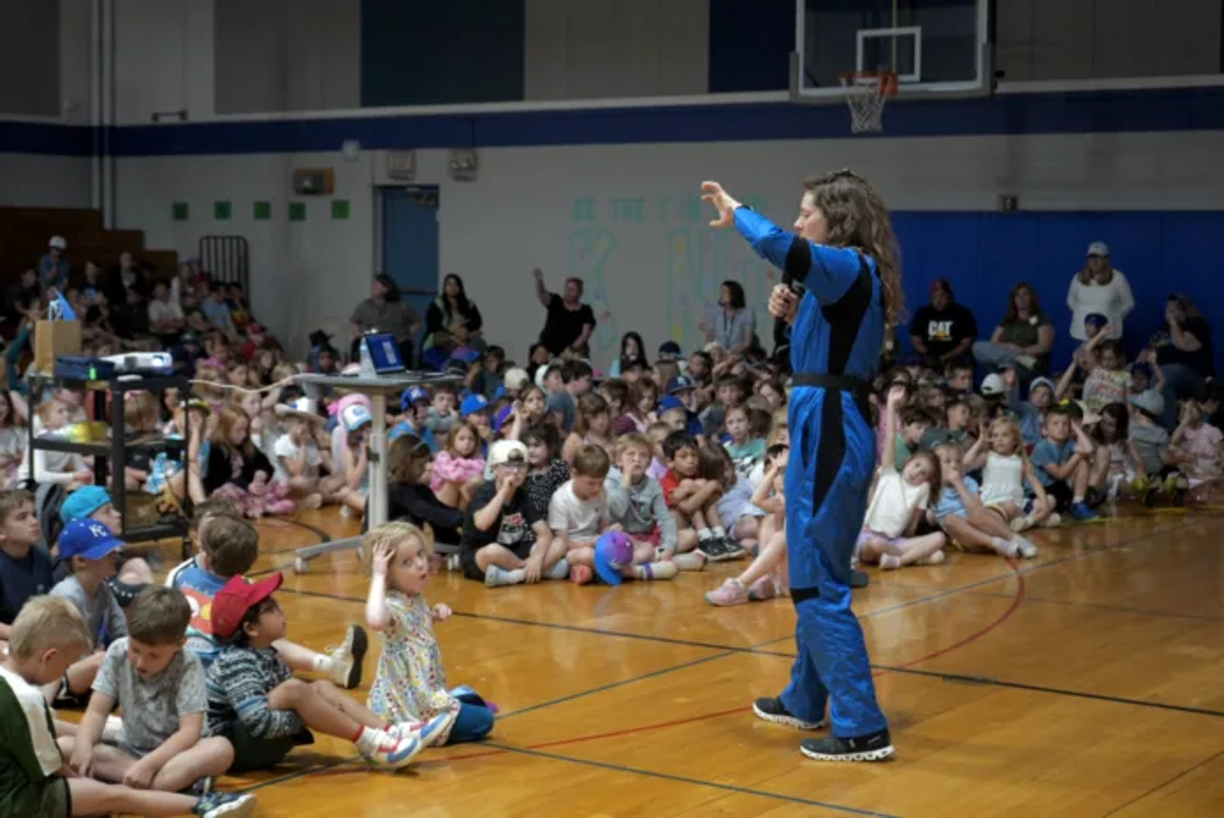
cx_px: 612
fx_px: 2075
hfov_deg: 32.9
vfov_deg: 22.3
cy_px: 409
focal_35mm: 61
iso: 1250
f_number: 5.6
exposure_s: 1/40
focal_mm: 61
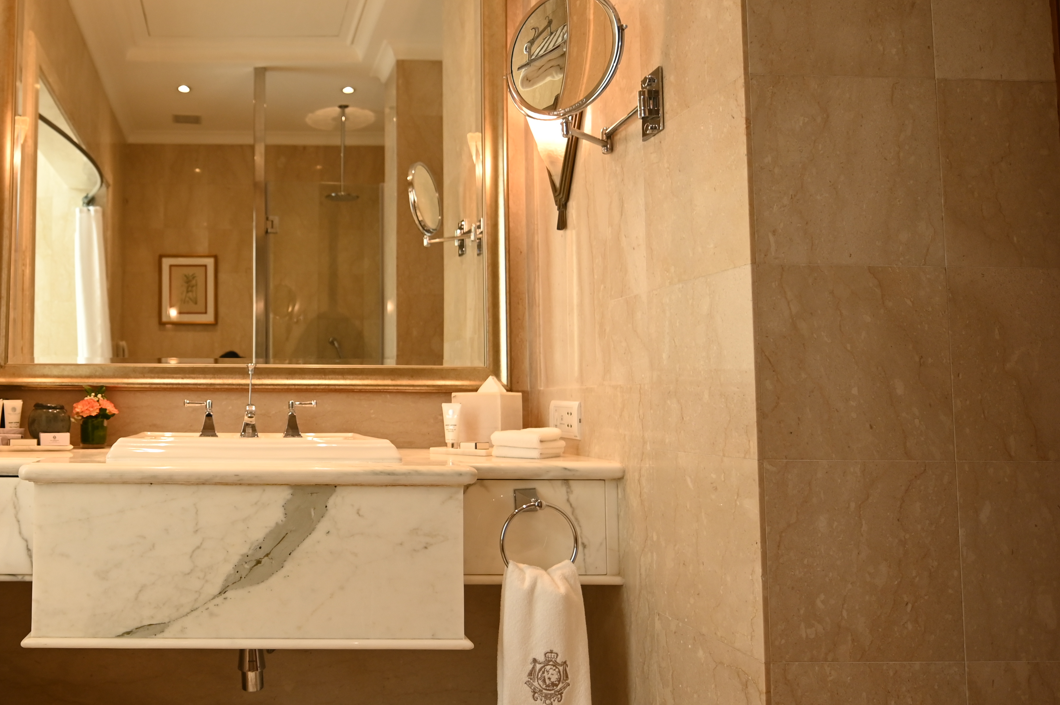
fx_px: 765
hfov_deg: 64.7
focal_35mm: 26
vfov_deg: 49.5
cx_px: 249
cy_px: 365
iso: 400
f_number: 2.8
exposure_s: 1/125
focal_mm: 14
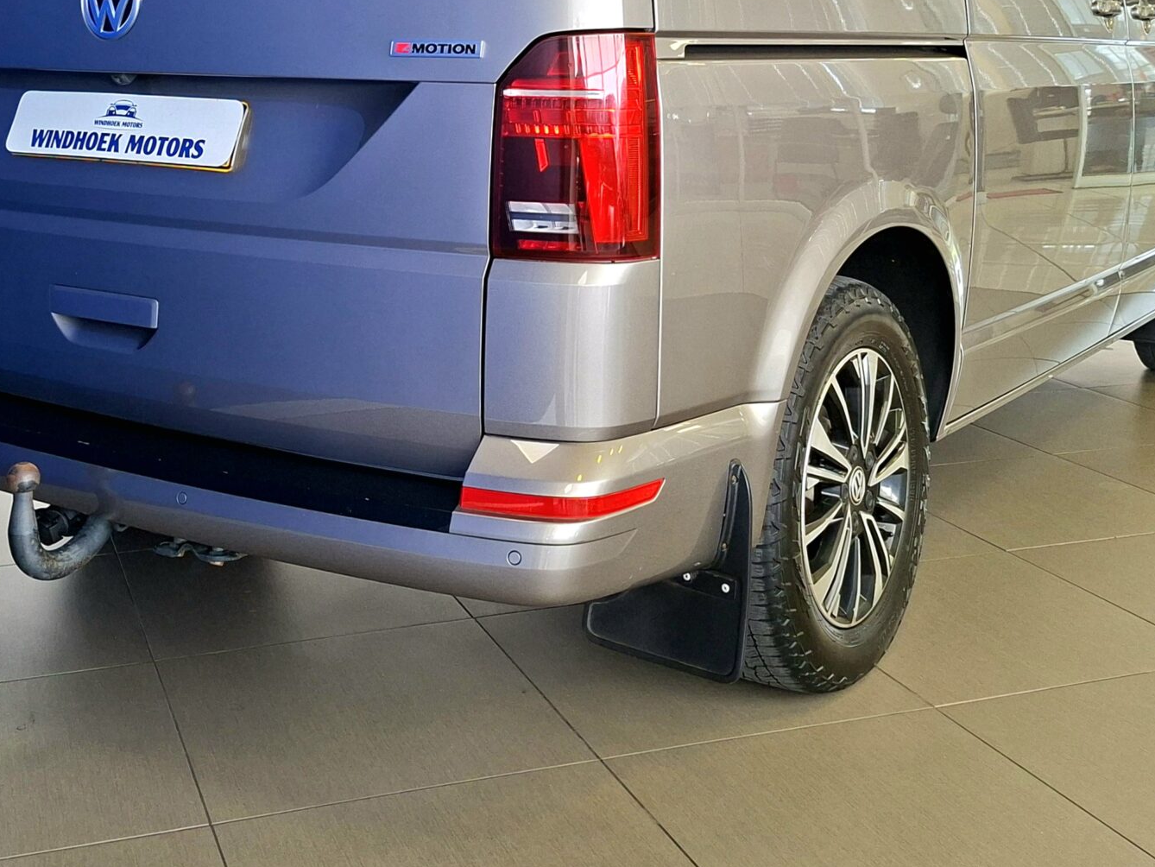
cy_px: 117
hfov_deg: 42.7
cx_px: 464
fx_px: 1468
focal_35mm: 44
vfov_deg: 31.6
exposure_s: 1/100
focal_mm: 5.54
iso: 100
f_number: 1.8
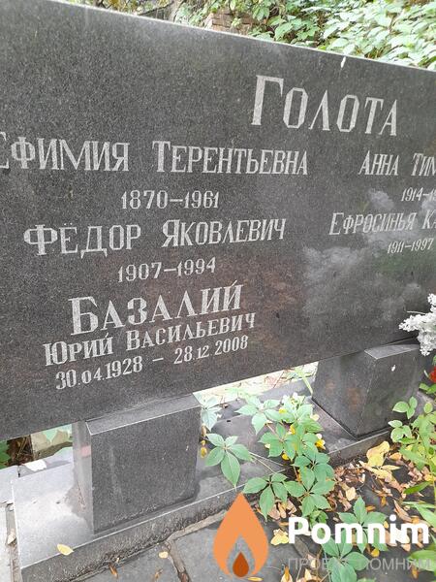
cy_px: 291
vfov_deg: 69.4
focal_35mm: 25
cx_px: 218
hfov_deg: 54.9
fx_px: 420
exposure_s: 1/50
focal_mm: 4.6
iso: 320
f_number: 2
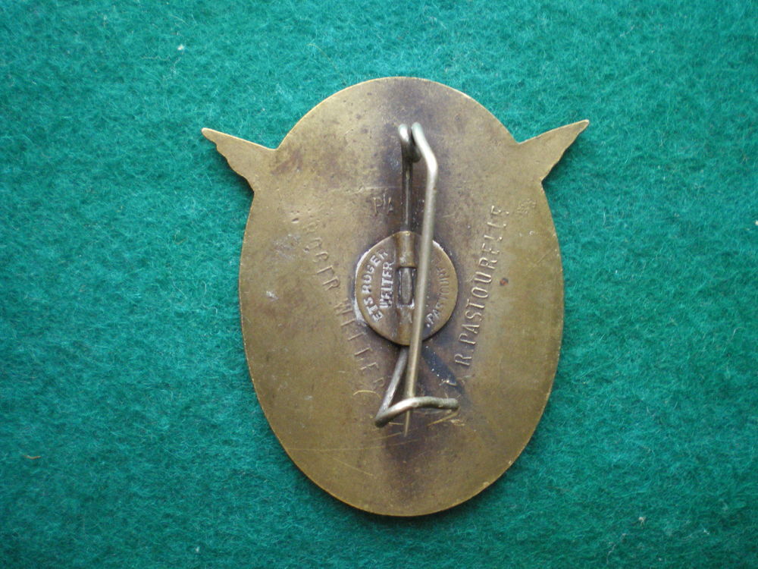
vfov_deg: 37.7
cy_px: 284
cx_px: 379
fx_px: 832
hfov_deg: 49.0
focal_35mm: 38
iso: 400
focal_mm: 6.3
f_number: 3.1
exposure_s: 1/50
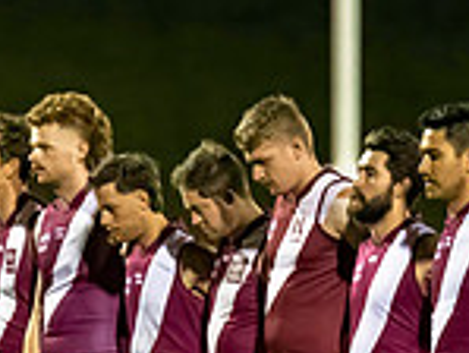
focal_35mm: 1517
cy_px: 426
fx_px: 20570
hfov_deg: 1.3
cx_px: -160
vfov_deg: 1.0
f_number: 2.8
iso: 10000
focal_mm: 300
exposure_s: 1/1000
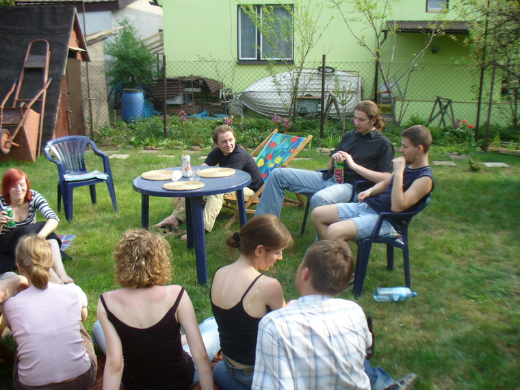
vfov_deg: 38.7
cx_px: 260
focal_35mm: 37
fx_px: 556
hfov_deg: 50.1
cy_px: 195
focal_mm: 6.1
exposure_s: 1/250
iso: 64
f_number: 2.8
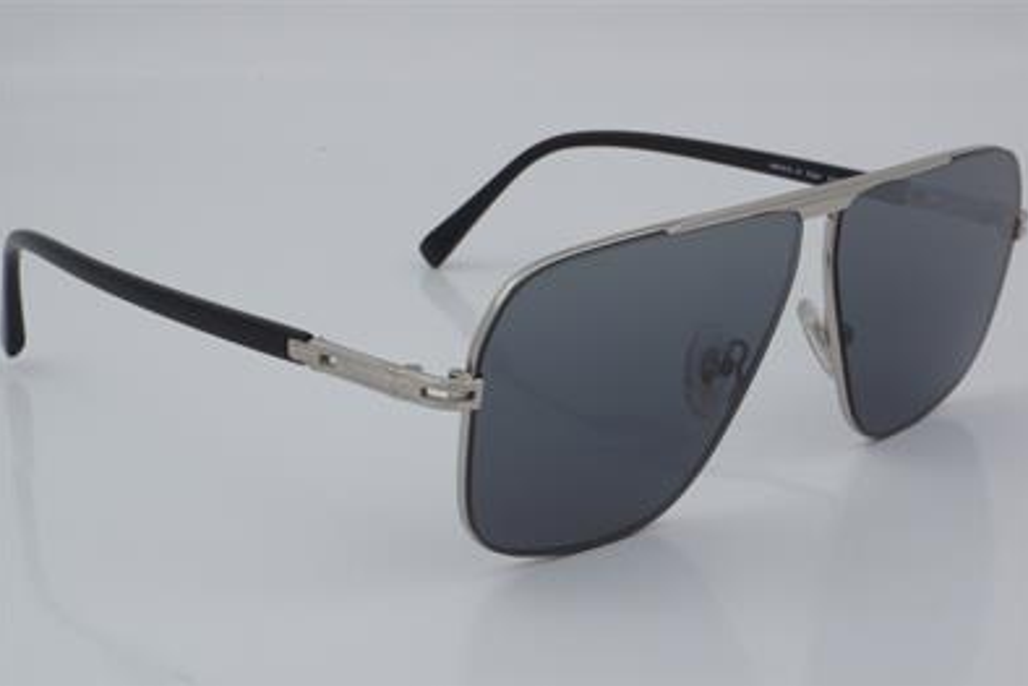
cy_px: 344
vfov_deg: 18.0
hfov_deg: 26.6
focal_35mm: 76
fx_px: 2171
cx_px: 514
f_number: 32
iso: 100
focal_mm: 50
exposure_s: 1/4
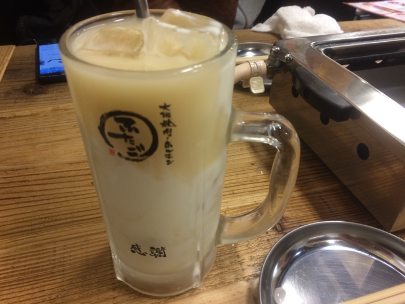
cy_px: 152
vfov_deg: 48.2
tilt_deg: -37.9
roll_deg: -1.0
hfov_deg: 61.7
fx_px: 339
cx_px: 202
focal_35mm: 29
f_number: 2.2
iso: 125
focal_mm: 4.15
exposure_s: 1/30
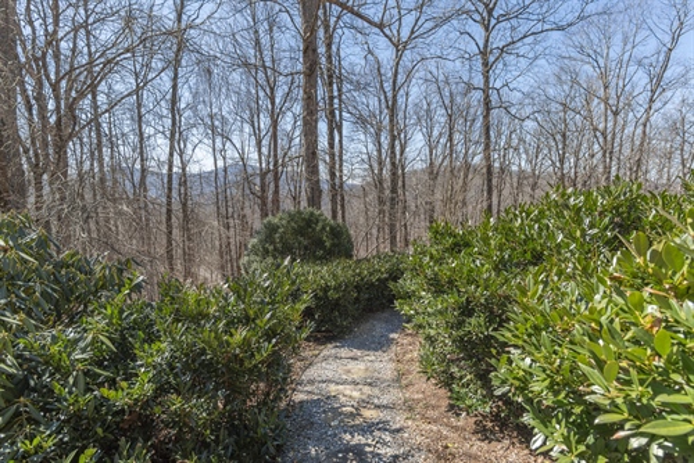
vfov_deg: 70.5
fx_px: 328
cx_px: 347
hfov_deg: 93.2
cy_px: 232
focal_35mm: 17
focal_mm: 17
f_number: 7.1
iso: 320
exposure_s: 1/400
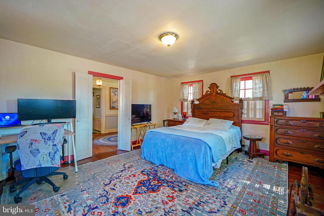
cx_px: 162
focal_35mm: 15
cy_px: 108
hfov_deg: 100.4
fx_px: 135
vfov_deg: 77.3
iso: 250
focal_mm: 10
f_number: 2.8
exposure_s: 1/30
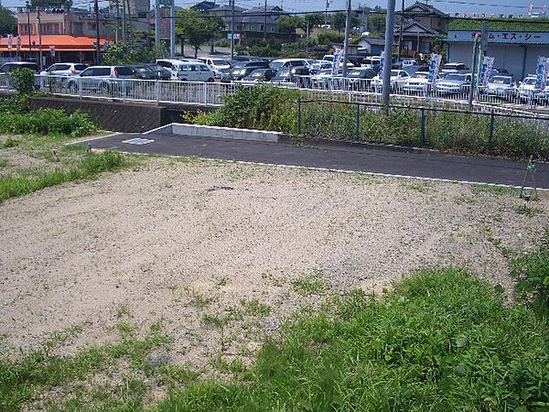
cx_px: 274
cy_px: 206
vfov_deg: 40.7
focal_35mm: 35
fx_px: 555
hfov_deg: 52.6
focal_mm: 5.8
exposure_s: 1/500
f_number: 4.3
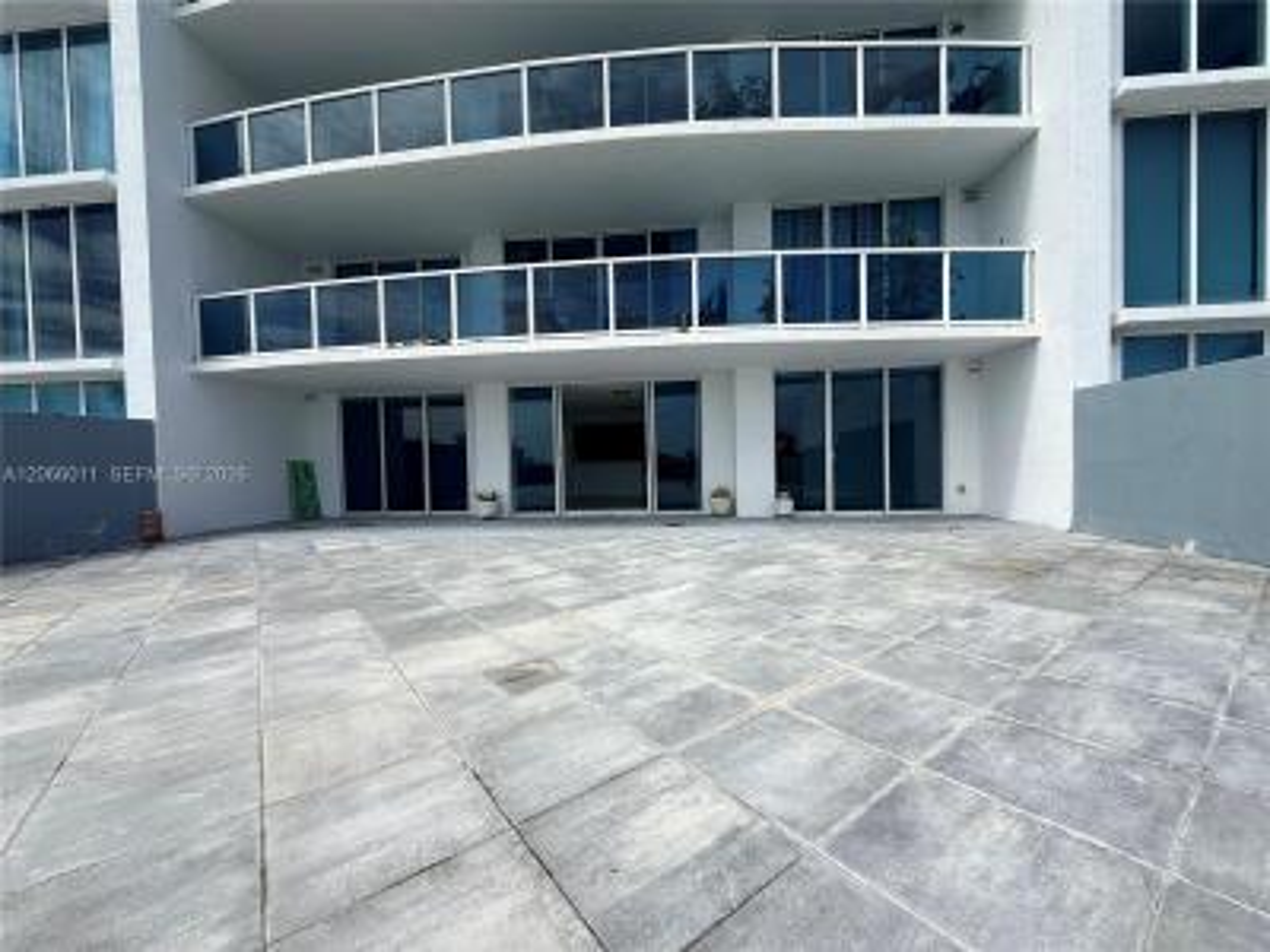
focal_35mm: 14
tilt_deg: -0.7
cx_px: 635
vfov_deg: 85.7
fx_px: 514
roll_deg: +1.2
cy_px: 476
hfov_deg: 102.1
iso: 50
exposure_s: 1/2092
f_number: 2.2
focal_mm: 2.22
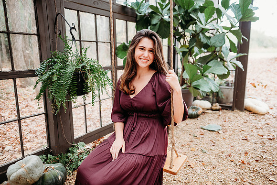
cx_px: 141
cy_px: 93
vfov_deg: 51.5
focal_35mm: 25
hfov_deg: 71.7
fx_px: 192
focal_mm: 24
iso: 320
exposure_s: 1/200
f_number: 2.2
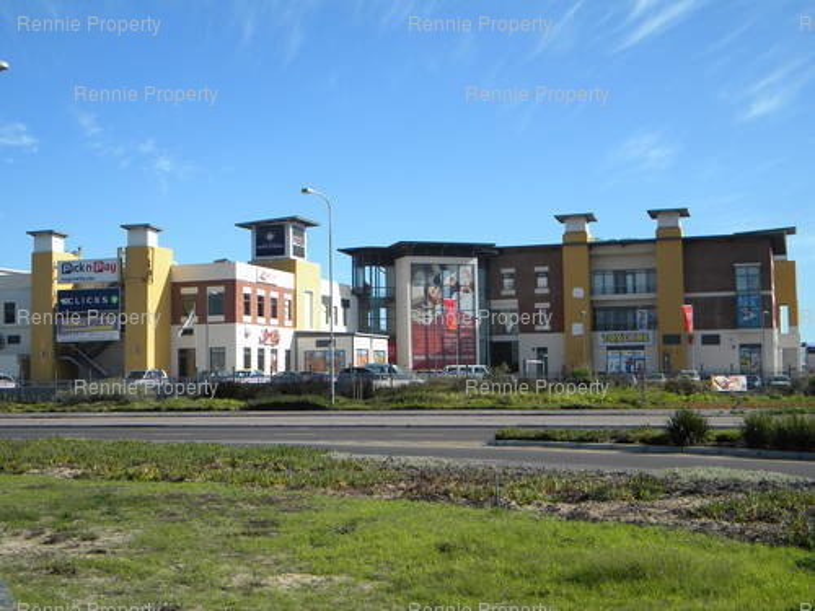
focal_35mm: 47
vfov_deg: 30.9
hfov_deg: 40.4
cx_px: 408
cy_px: 306
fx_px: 1107
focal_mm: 8.6
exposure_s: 1/737
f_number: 3.9
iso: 80
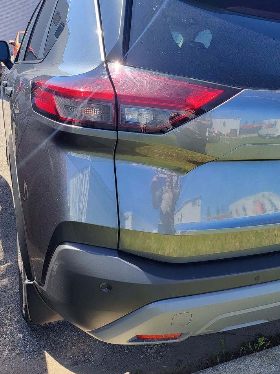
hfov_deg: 39.2
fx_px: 378
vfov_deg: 52.6
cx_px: 222
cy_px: 188
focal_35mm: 35
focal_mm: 5.4
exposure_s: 1/647
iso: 40
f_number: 1.8
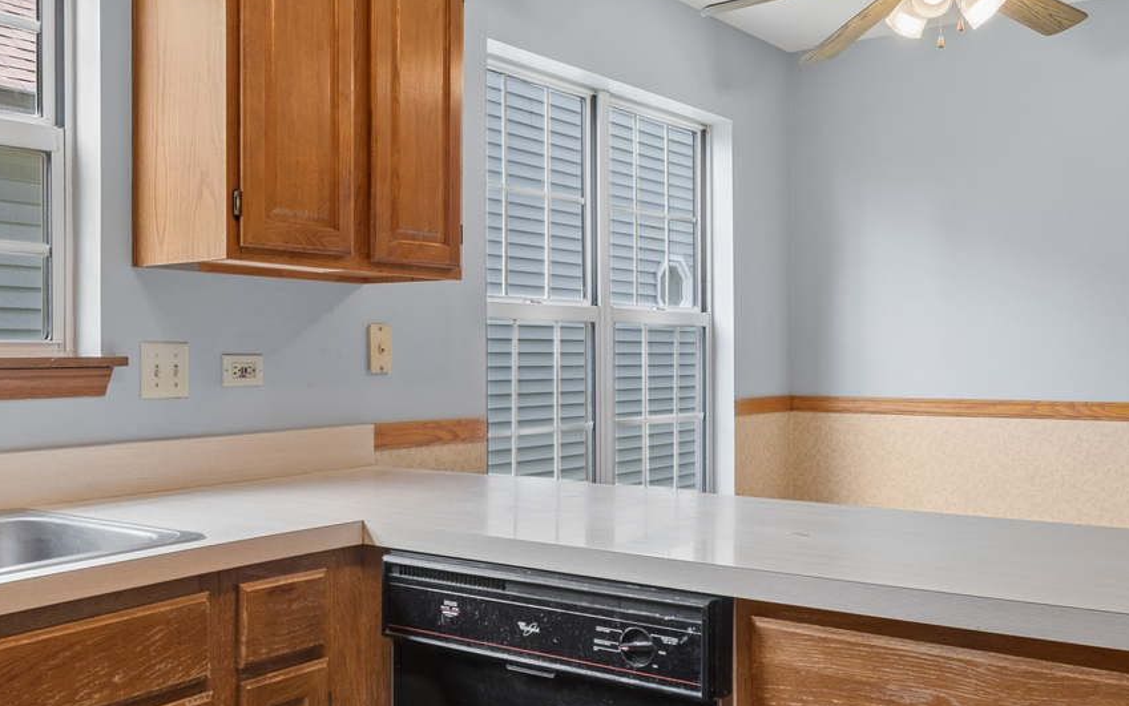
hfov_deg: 55.1
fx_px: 1077
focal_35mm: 35
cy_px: 364
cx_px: 491
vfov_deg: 36.3
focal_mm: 12
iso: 250
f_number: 8
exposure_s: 1/10
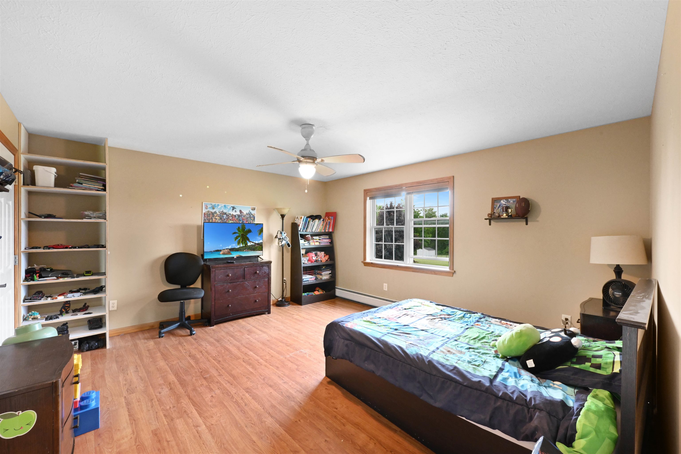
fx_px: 265
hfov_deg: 104.3
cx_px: 340
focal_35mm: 14
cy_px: 227
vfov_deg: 81.2
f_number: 14
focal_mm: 14
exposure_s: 1/5
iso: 4000
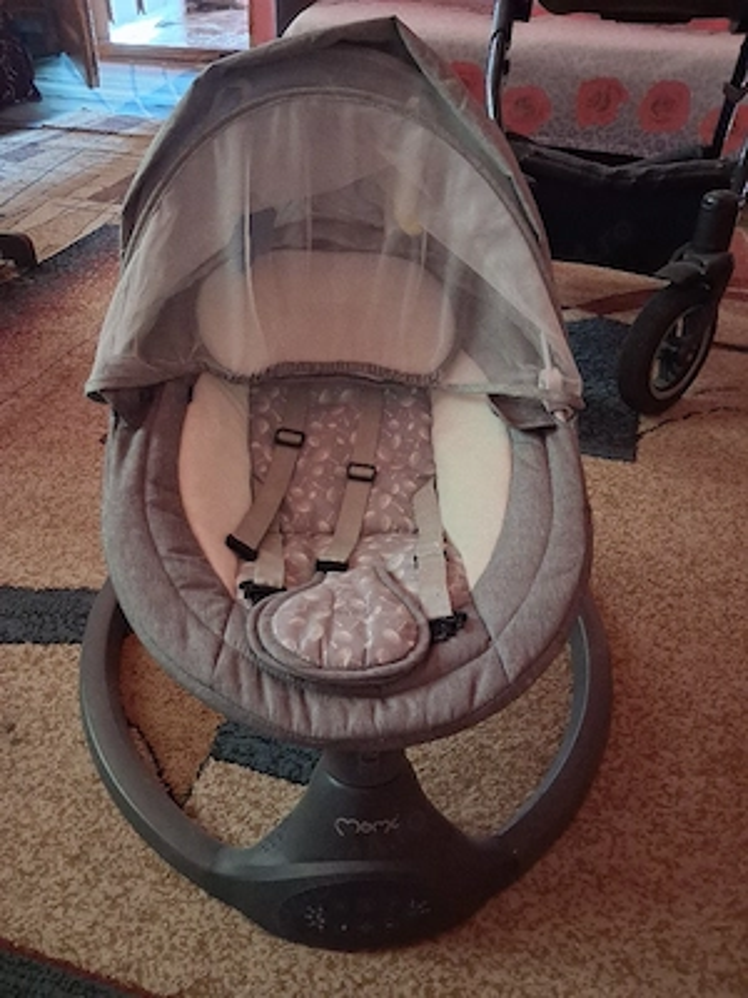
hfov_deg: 51.4
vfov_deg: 65.3
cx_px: 374
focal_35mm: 27
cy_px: 499
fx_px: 778
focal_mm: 4
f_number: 1.8
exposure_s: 1/20
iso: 1000
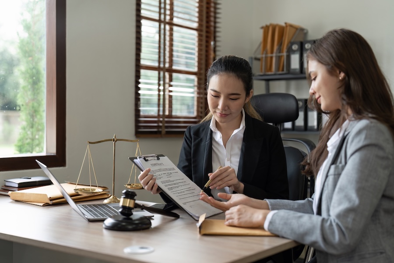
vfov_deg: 27.0
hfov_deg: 39.6
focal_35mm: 50
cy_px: 132
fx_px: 547
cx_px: 197
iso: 160
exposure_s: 1/200
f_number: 2.2
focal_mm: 50
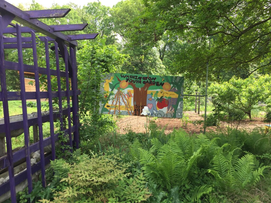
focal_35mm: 29
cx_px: 136
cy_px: 102
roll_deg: -2.5
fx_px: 227
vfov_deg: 48.2
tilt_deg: -1.3
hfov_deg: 61.7
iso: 32
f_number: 2.2
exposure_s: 1/332
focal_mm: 4.15
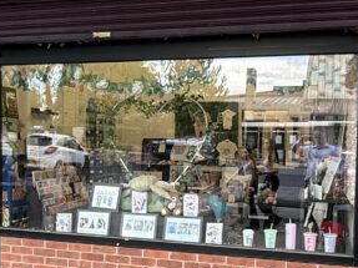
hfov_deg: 38.0
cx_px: 141
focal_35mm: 50
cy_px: 165
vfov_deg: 29.0
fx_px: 517
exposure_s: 1/99
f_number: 2.2
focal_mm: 2.22
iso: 64
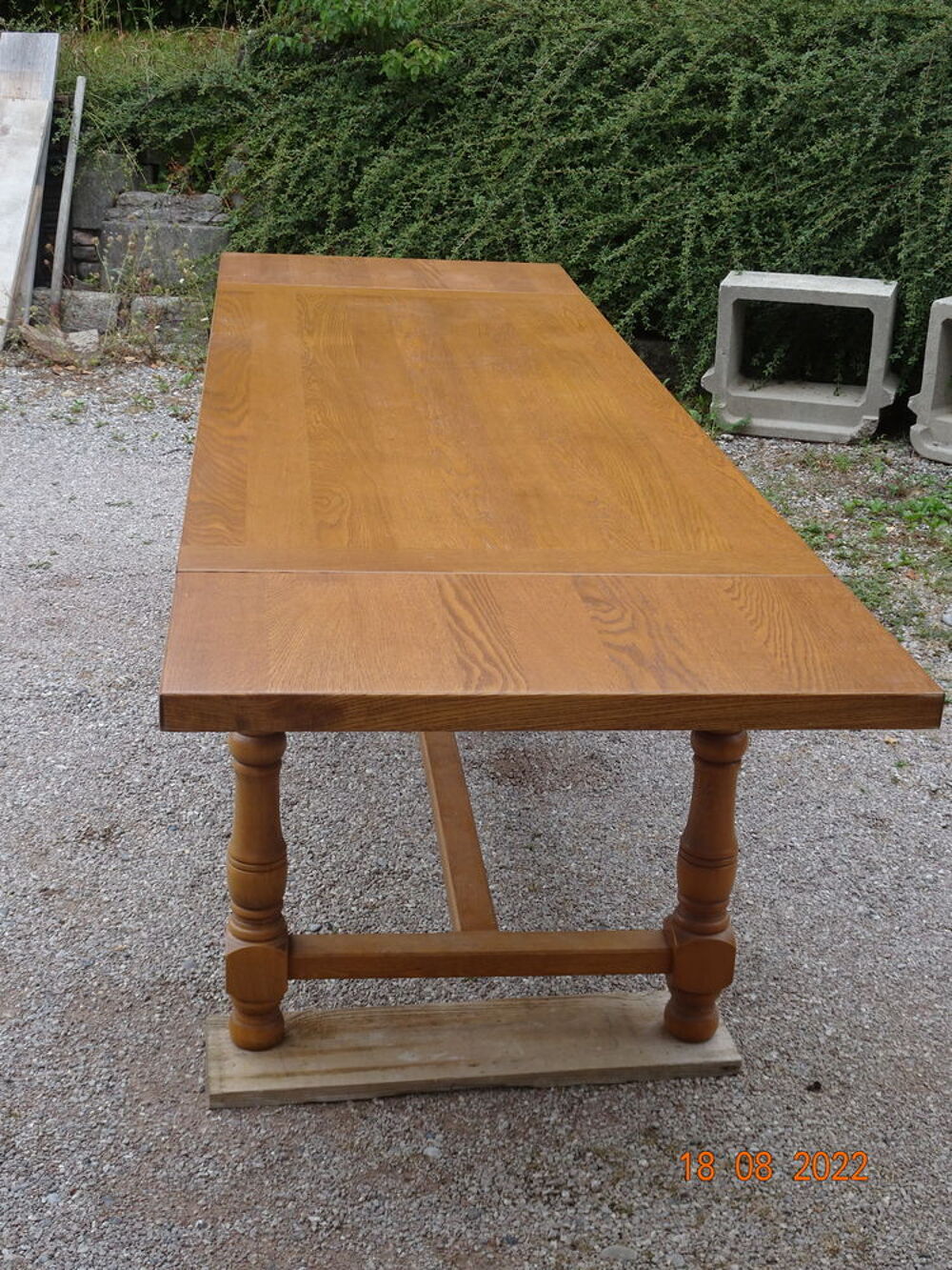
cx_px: 476
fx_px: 1760
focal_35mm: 48
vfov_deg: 39.7
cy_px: 635
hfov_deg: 30.3
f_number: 4.5
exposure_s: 1/125
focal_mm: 8.18
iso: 80
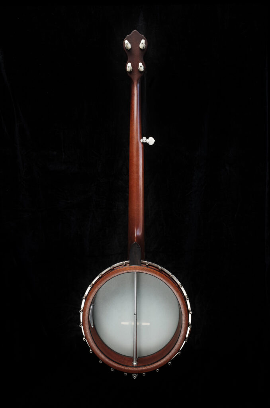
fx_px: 316
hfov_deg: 46.2
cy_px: 204
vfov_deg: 65.6
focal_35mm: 28
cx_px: 135
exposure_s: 1/100
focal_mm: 18.3
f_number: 6.3
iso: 400
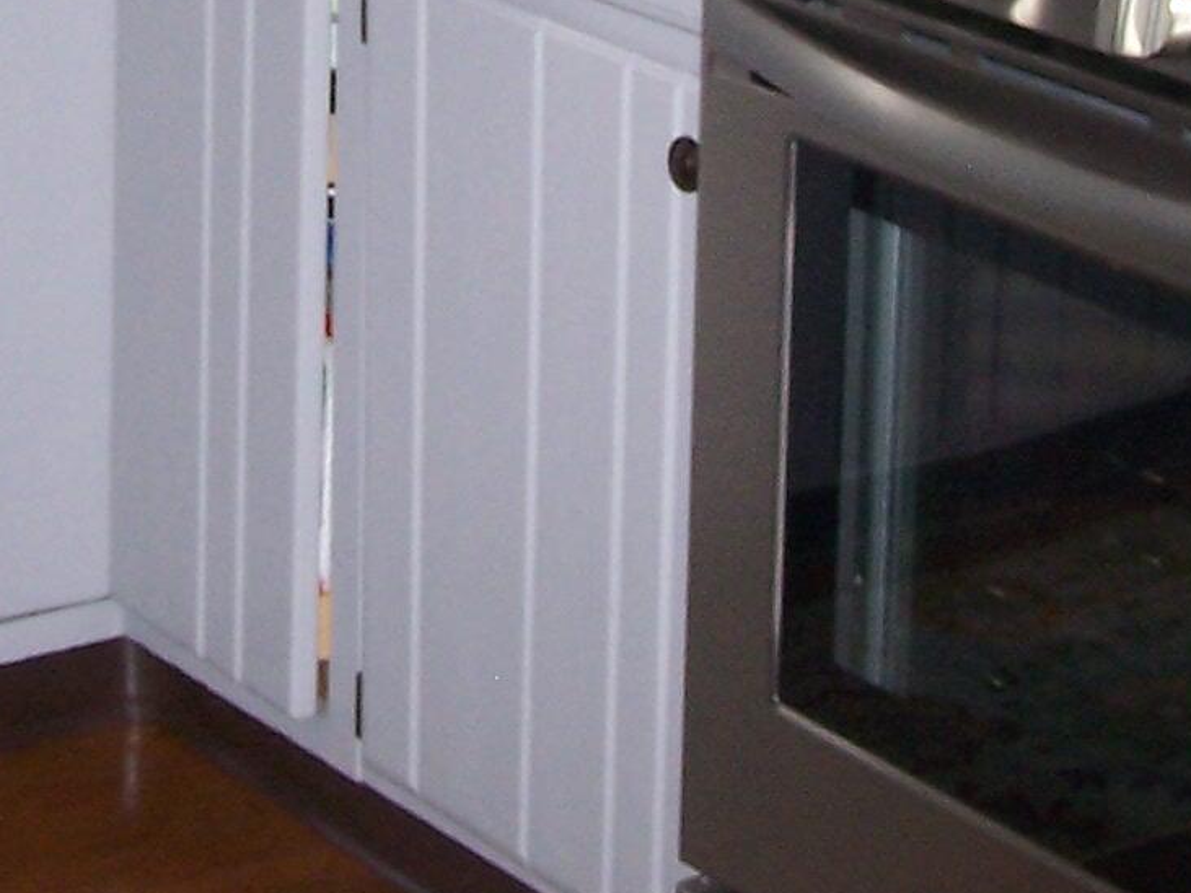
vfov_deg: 10.8
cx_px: 443
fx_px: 4610
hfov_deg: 14.7
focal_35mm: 134
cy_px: -285
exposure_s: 1/60
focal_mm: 6.3
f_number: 2.8
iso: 140
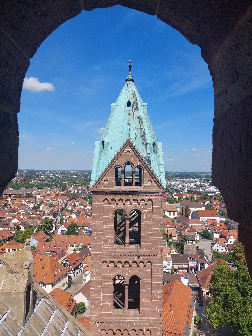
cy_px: 168
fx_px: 233
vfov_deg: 71.6
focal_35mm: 24
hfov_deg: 56.8
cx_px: 126
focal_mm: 5.23
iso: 25
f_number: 1.8
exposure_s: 1/1429
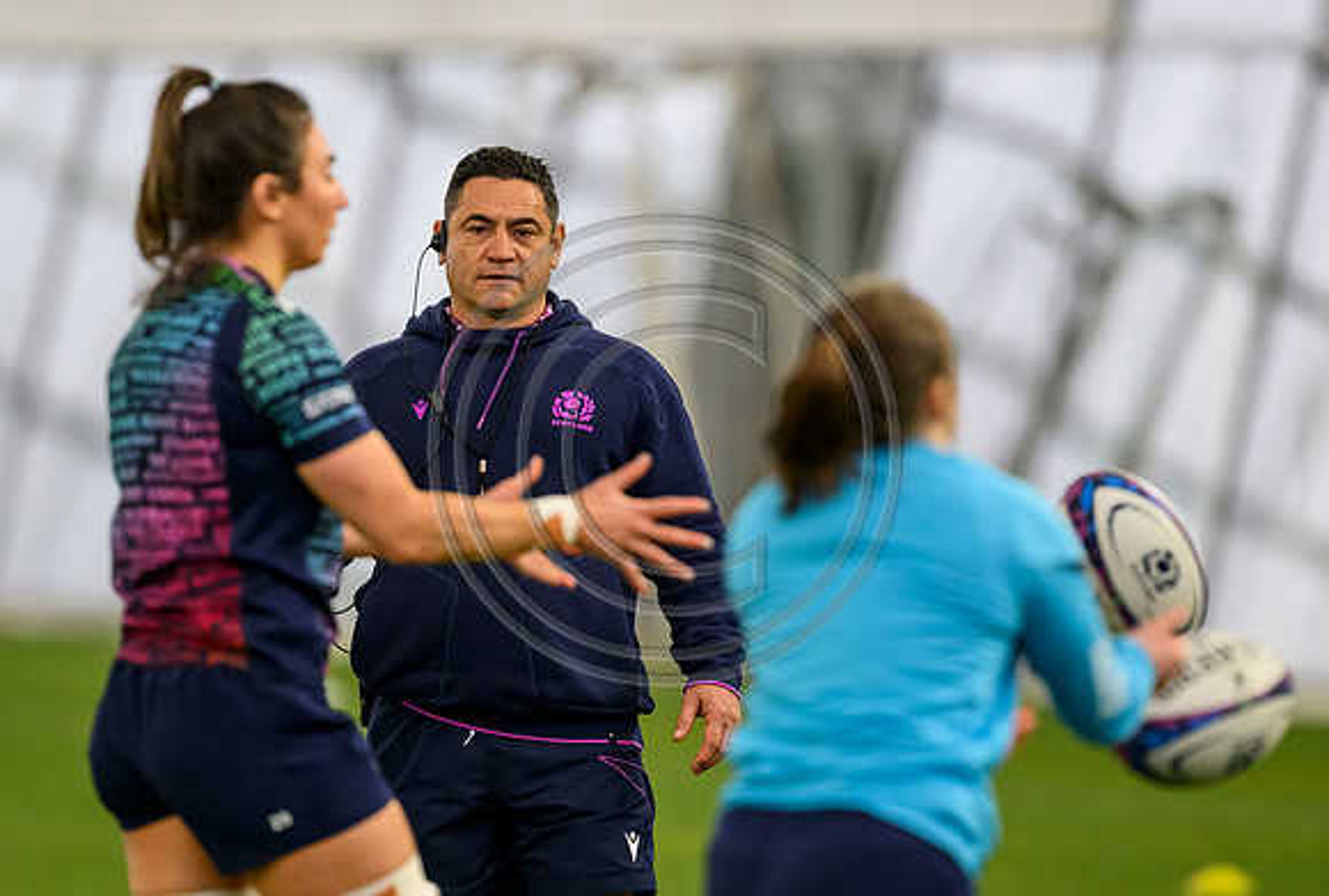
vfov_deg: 2.8
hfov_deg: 4.2
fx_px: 18071
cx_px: 585
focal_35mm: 488
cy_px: 497
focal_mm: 400
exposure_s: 1/2500
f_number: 3.5
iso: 5000
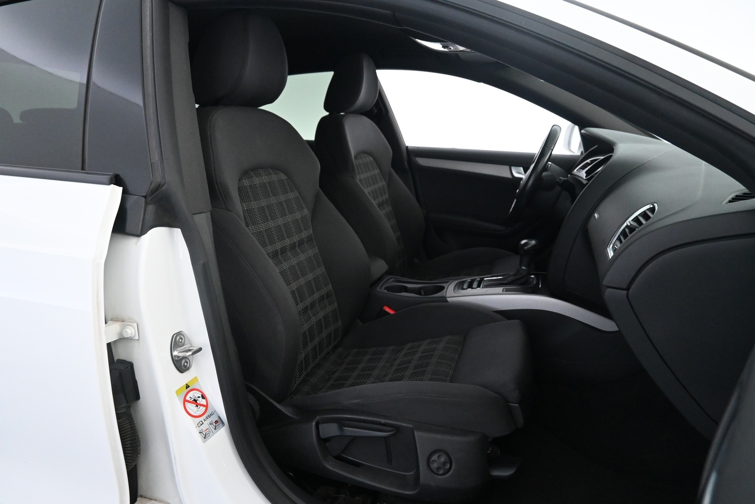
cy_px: 252
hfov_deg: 73.7
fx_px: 503
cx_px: 378
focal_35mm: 24
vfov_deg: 53.1
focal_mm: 16
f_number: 4.5
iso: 4000
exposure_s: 1/80
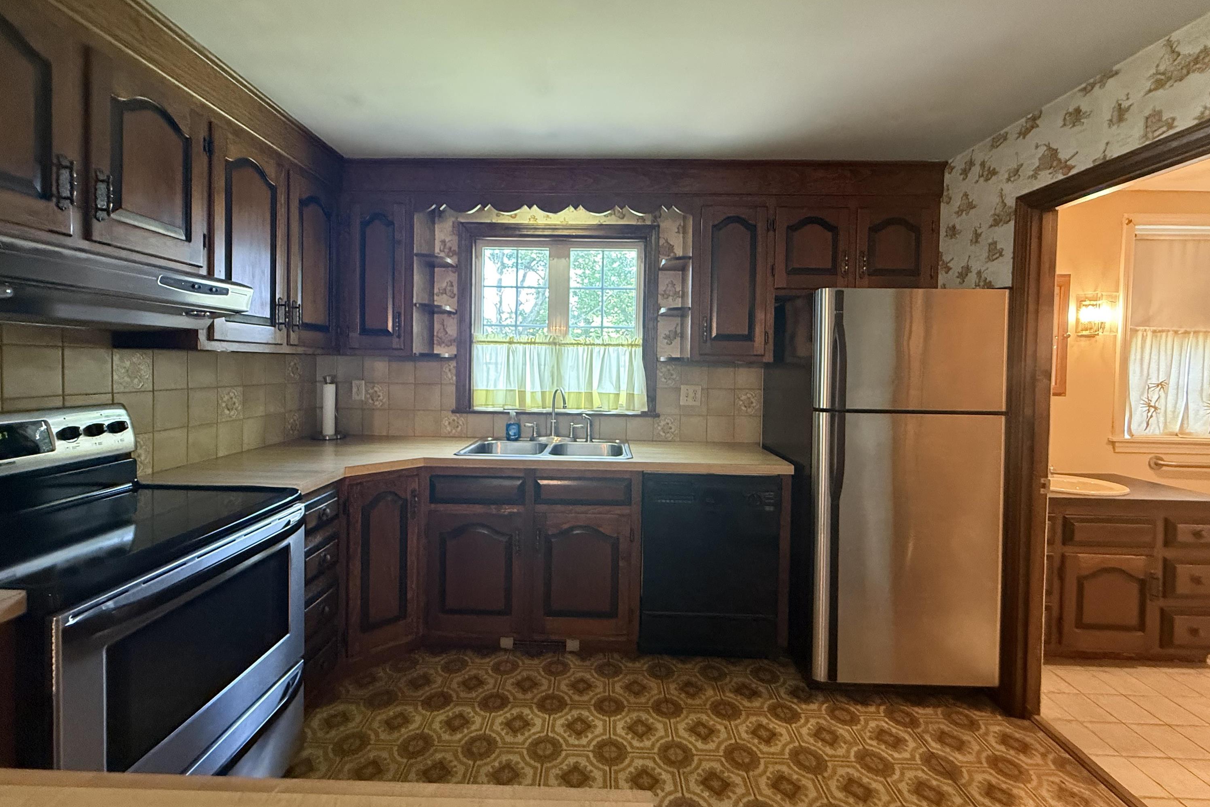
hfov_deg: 100.4
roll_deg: -1.4
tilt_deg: -1.1
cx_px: 596
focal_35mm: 15
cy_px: 375
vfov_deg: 77.2
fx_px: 504
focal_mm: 2.22
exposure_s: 1/60
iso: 640
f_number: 2.2
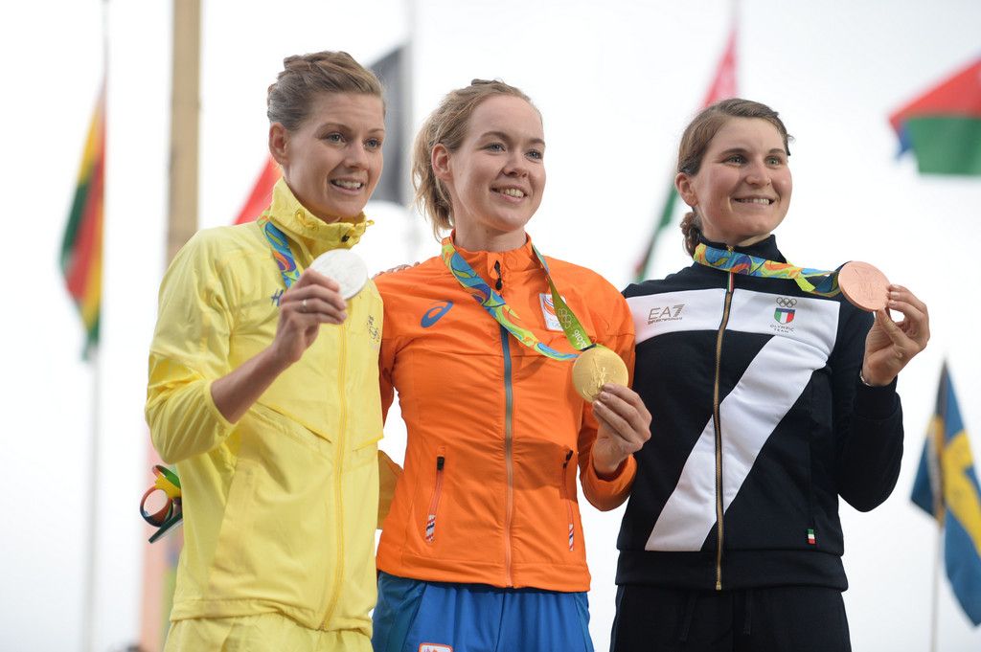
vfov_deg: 11.2
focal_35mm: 122
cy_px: 326
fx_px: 3322
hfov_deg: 16.8
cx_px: 490
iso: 800
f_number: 2.8
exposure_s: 1/400
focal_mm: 122
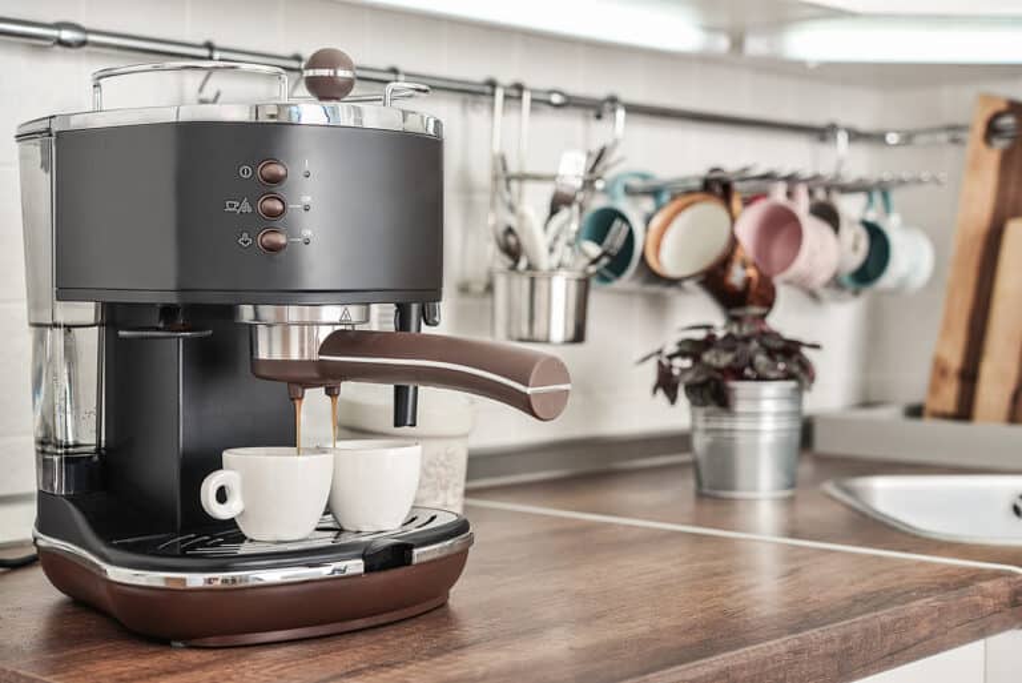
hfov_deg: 33.4
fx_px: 1704
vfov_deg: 22.7
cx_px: 511
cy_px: 342
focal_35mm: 60
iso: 200
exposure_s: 1/160
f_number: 5.6
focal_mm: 60
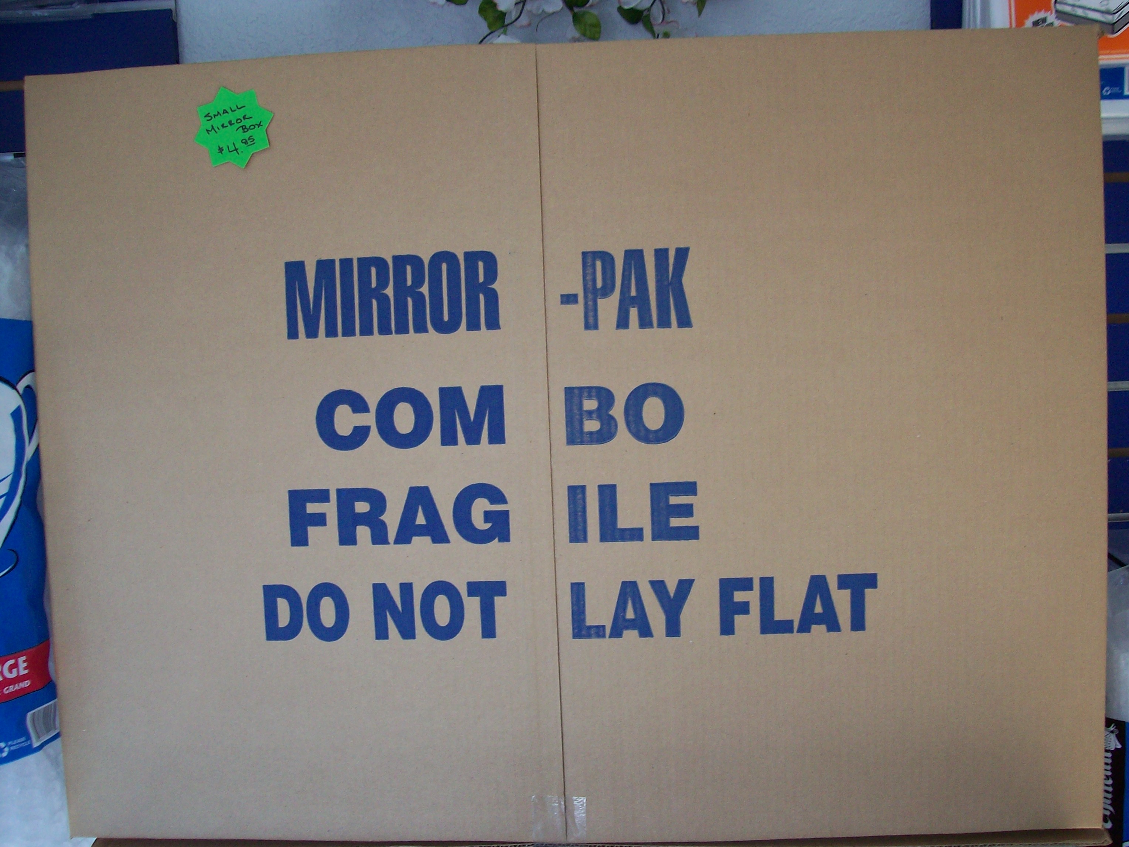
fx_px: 1174
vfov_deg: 39.7
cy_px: 424
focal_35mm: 36
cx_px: 564
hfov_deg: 51.4
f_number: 2.7
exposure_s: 1/64
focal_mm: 6
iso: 80
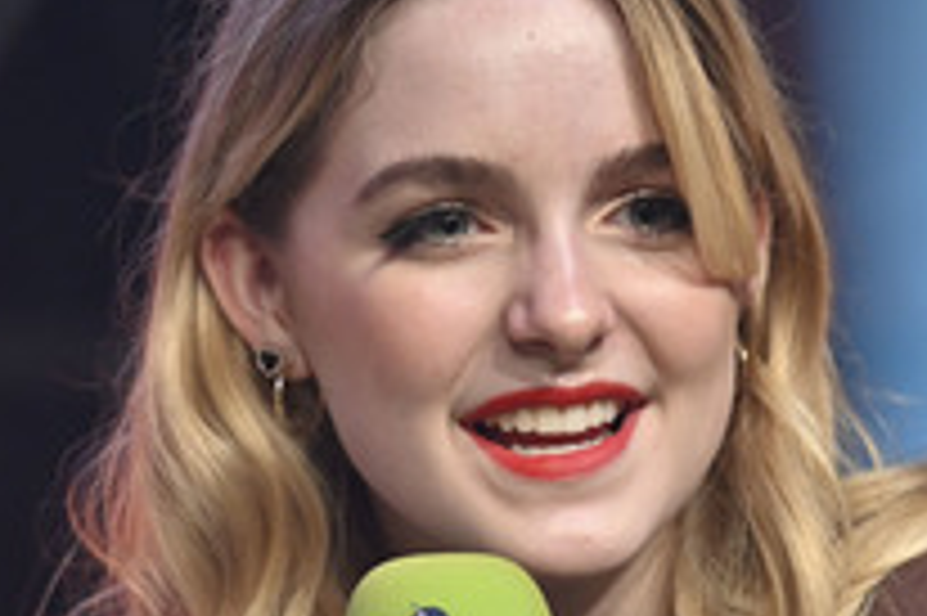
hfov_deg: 2.4
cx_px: 520
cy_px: 477
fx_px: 22513
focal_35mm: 875
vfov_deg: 1.6
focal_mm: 400
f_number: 4.5
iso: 1600
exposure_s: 1/250
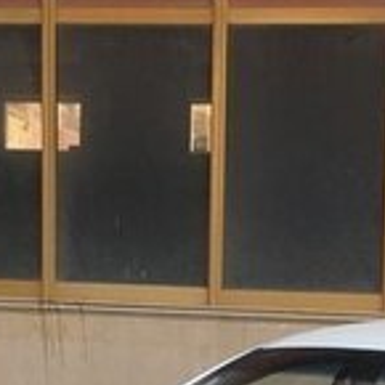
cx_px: 289
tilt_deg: -7.9
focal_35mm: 117
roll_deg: -1.7
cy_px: 511
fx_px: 1472
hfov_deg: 14.8
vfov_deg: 14.2
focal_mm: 4.15
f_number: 2.2
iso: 25
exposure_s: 1/382
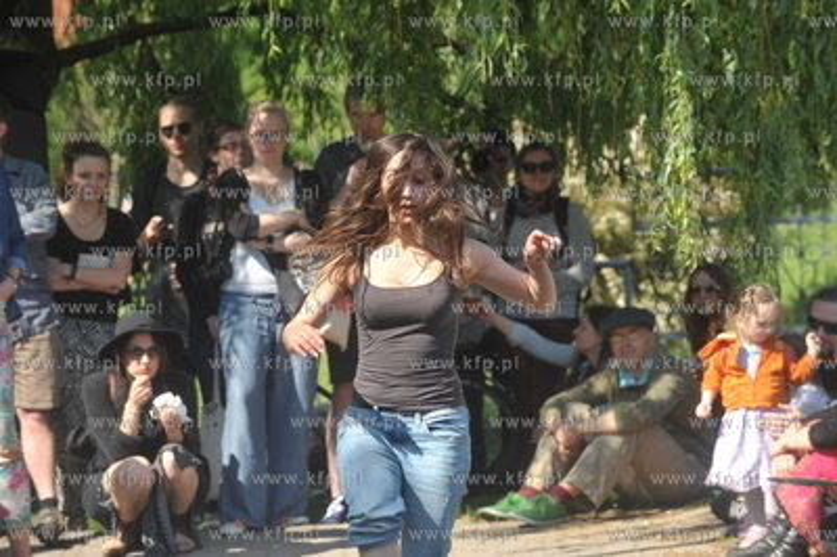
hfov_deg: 12.1
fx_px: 3949
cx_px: 418
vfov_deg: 8.1
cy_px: 278
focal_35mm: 170
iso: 400
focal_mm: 170
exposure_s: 1/640
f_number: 7.1
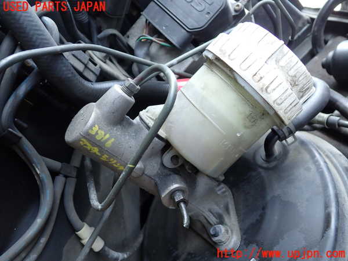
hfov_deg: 60.0
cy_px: 130
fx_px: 302
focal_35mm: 30
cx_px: 174
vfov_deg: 46.8
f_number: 2.3
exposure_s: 1/80
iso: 200
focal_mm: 5.4
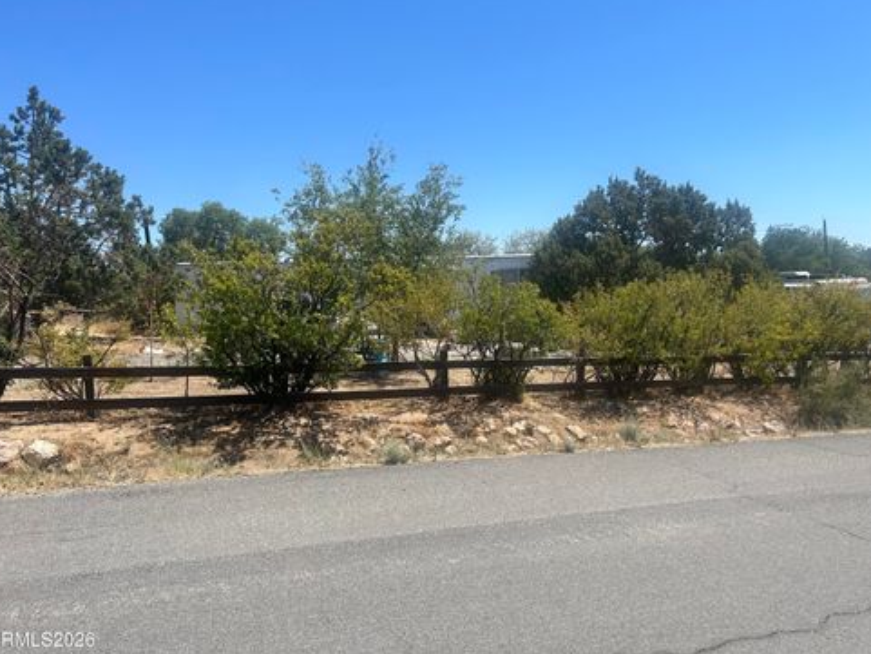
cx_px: 424
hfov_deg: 65.3
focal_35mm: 27
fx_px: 680
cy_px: 331
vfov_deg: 51.4
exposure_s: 1/3968
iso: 50
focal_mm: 5.7
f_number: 1.5
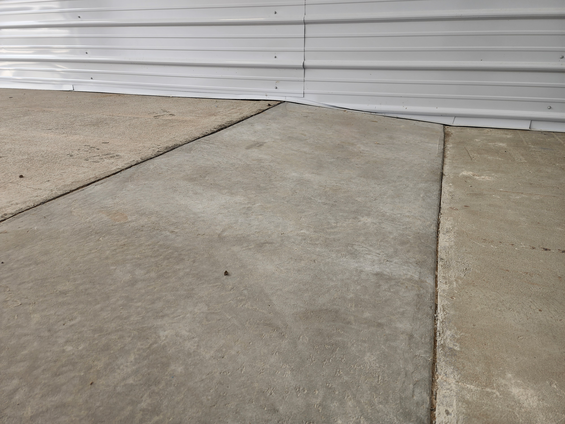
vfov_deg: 58.9
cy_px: 212
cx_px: 282
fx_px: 375
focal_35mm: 23
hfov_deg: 73.9
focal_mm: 6.4
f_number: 1.8
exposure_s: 1/120
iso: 20
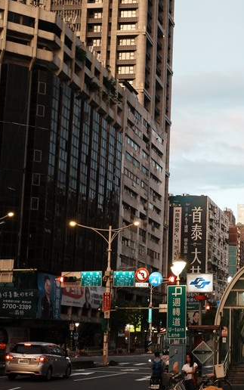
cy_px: 195
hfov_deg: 16.4
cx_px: 270
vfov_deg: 26.8
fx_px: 818
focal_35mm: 77
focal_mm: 17.6
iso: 640
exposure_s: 1/125
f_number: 4
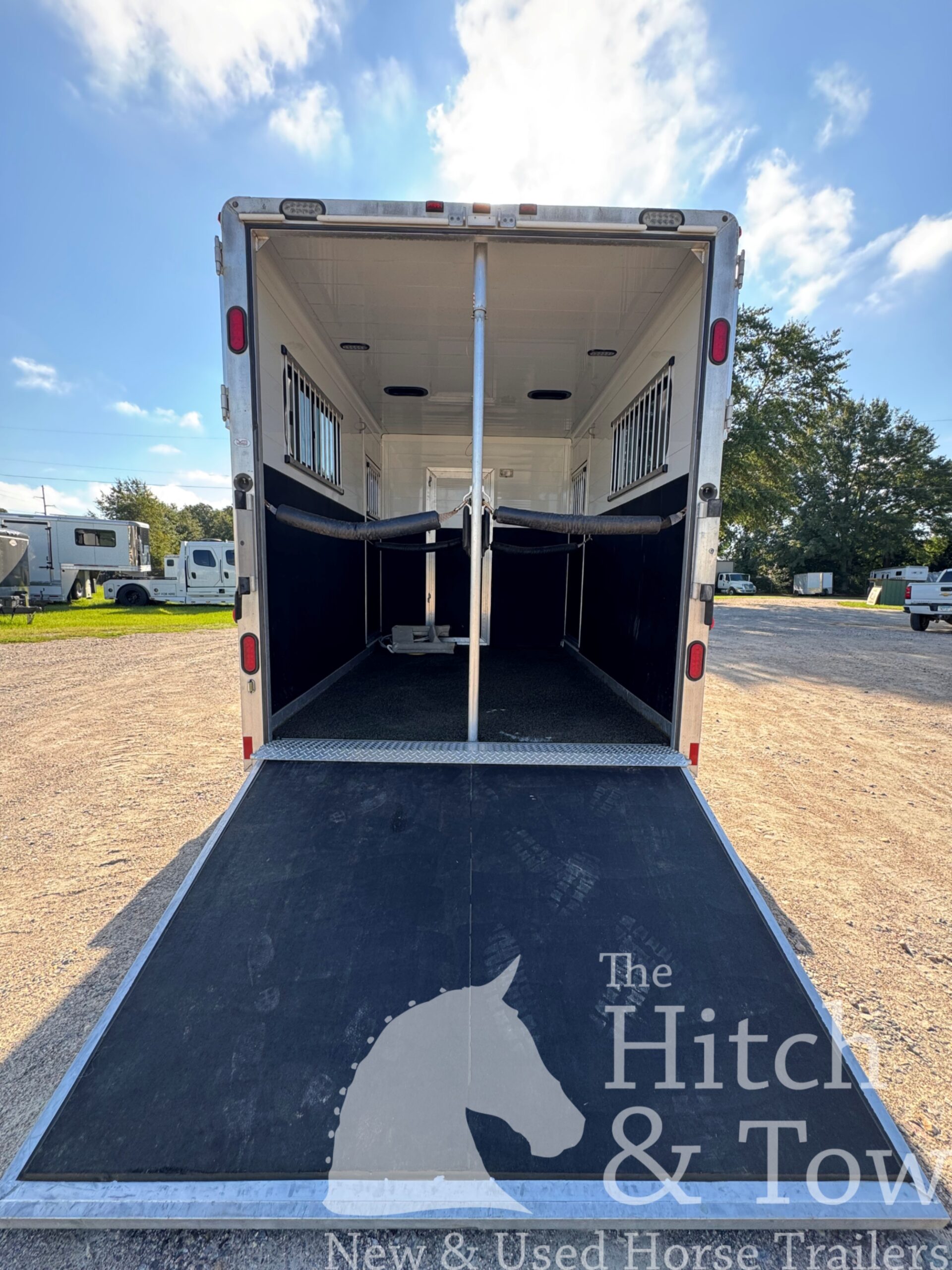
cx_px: 476
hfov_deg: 85.7
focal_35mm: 14
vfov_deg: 102.1
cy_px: 635
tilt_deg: -7.4
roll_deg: -0.2
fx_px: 513
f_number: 2.2
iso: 40
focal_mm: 2.22
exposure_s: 1/168
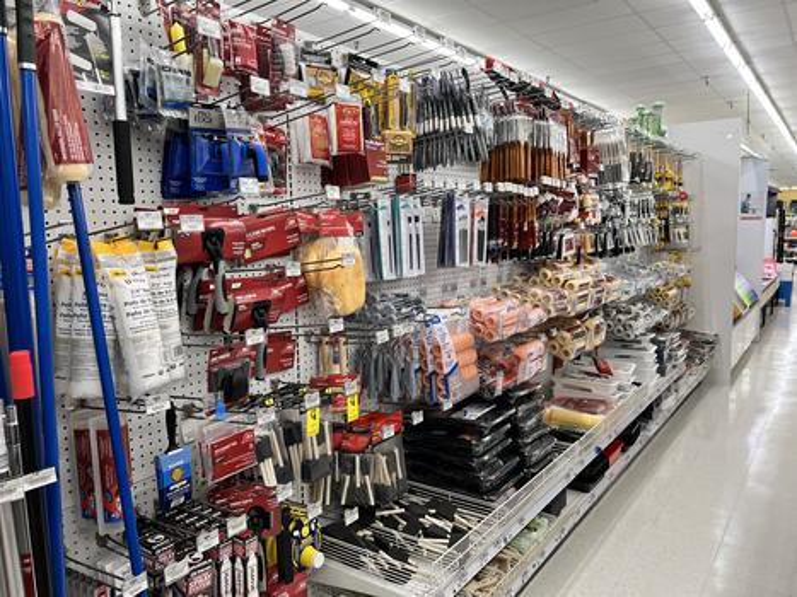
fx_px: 598
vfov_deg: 53.0
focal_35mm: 26
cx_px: 398
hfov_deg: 67.3
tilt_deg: -8.1
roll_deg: +1.0
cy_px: 298
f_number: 1.5
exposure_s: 1/120
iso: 80
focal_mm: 5.7
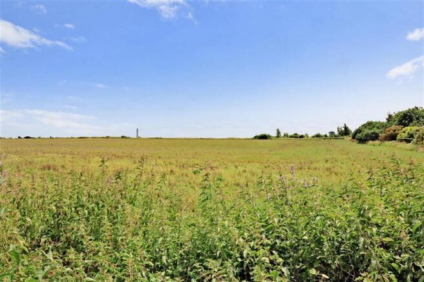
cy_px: 141
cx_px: 212
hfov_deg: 61.9
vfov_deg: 43.6
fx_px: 353
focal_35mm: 30
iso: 200
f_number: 13
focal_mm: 20
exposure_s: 1/160
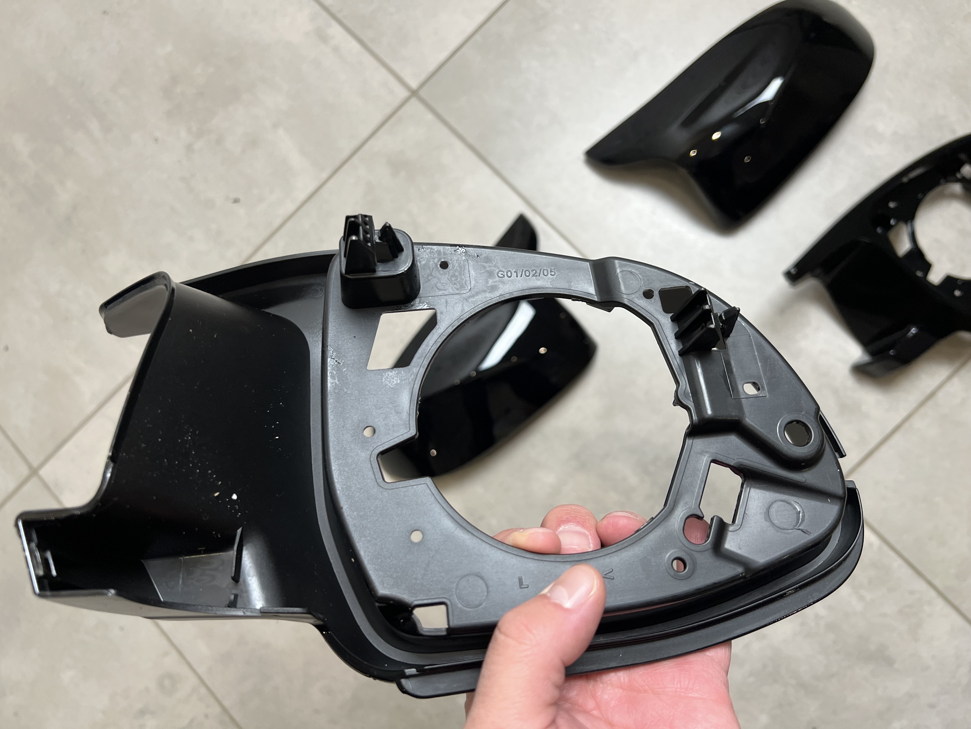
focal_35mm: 26
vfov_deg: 53.1
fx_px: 729
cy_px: 364
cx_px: 486
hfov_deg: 67.3
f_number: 1.5
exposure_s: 1/100
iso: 100
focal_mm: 5.7
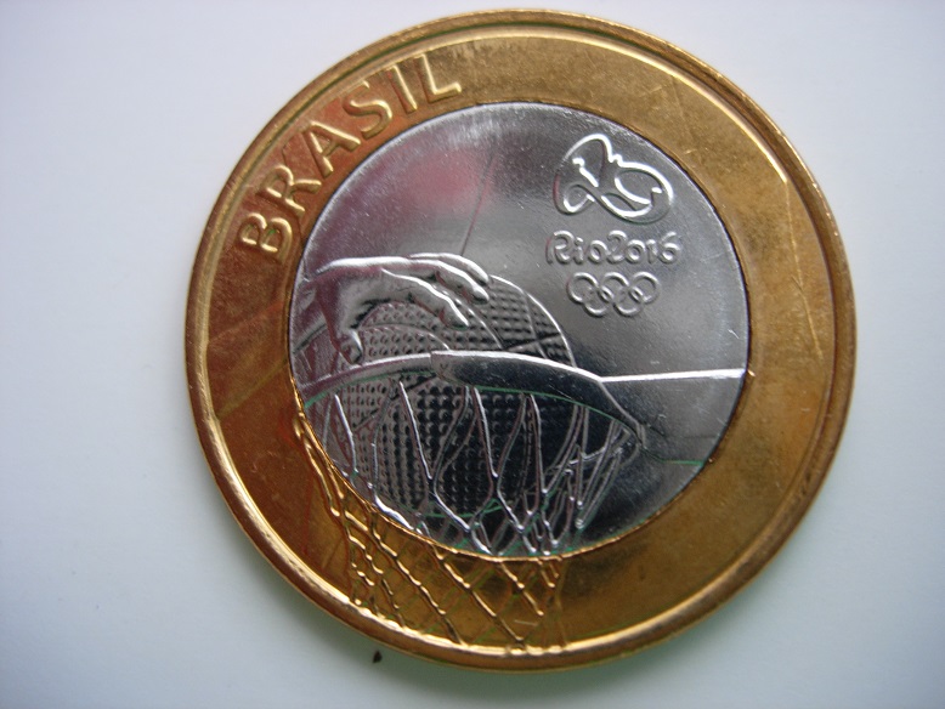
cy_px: 354
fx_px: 1038
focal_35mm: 38
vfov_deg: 37.7
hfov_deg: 49.0
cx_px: 472
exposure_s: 1/32
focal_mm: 7.8
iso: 70
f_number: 2.8
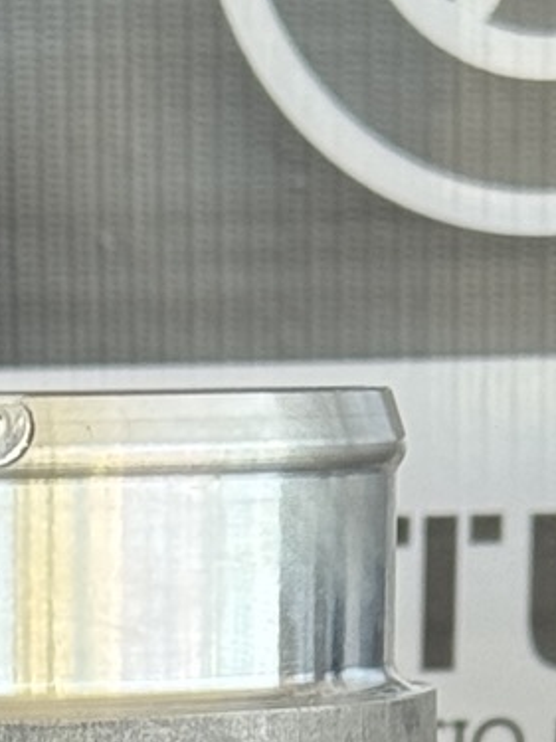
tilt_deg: -13.9
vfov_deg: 7.3
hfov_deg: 5.8
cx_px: -174
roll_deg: +0.7
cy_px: 1723
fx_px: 5486
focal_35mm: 256
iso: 64
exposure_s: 1/120
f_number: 1.78
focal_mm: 6.76
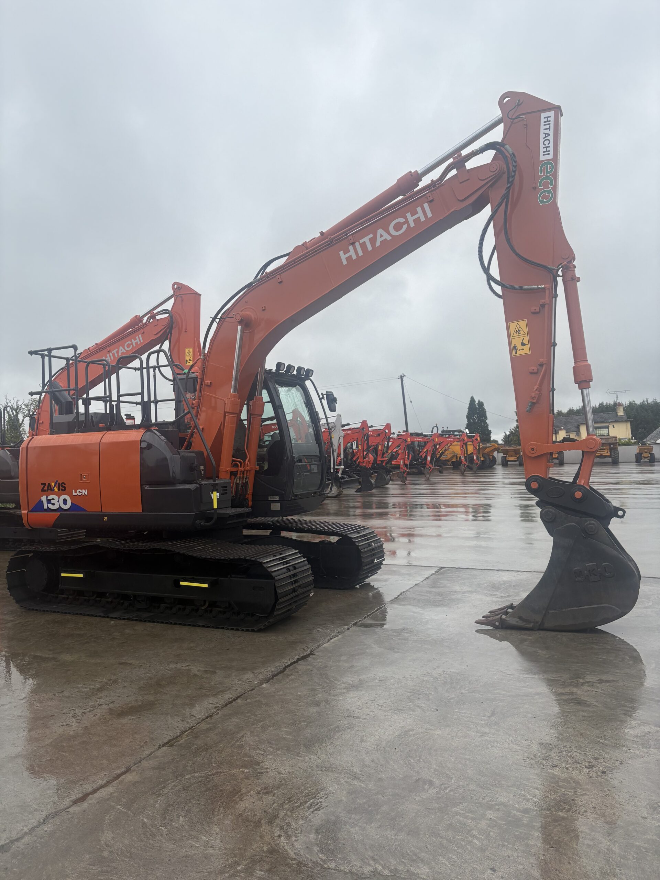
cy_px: 440
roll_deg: +4.5
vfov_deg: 67.3
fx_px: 661
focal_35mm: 26
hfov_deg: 53.1
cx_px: 330
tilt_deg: +6.2
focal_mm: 5.96
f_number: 1.6
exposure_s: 1/4065
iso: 50
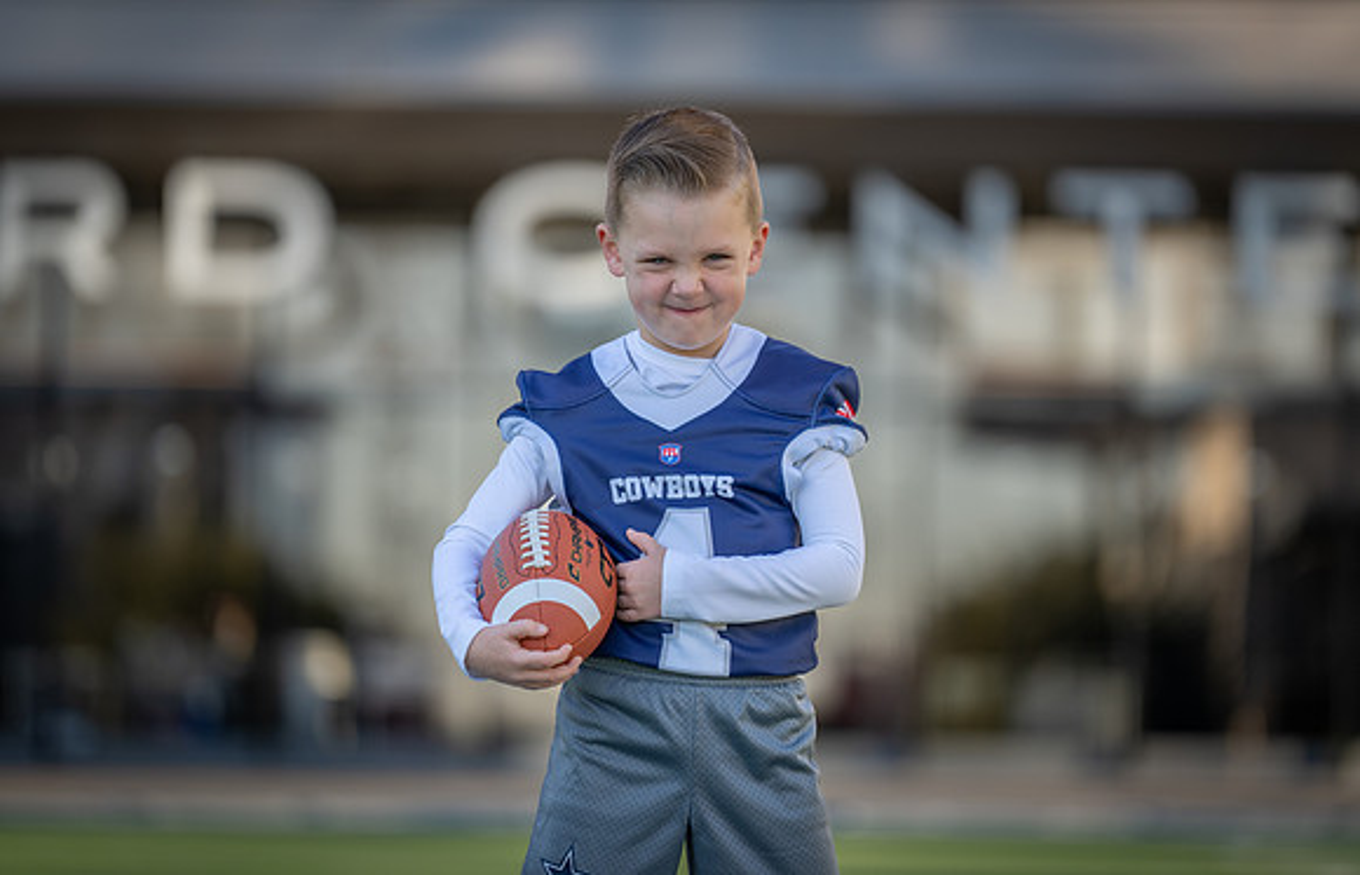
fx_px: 7572
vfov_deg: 6.6
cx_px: 686
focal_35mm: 203
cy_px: 418
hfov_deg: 10.3
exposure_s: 1/500
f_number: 2.8
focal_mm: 191
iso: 100
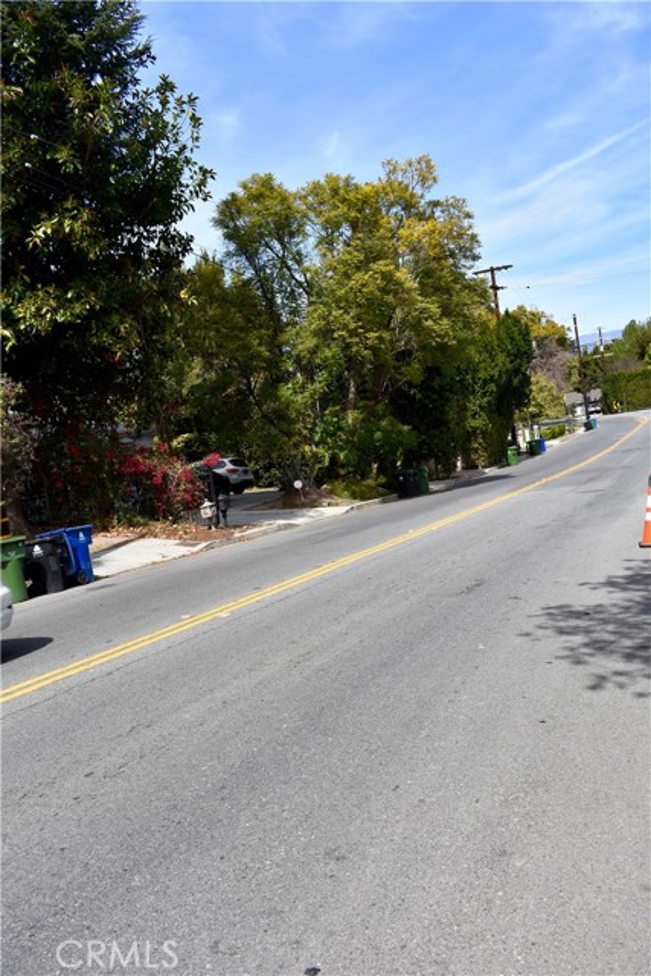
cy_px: 488
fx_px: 813
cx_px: 326
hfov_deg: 43.6
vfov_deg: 61.9
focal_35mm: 30
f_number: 8
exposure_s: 1/500
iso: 180
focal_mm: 20
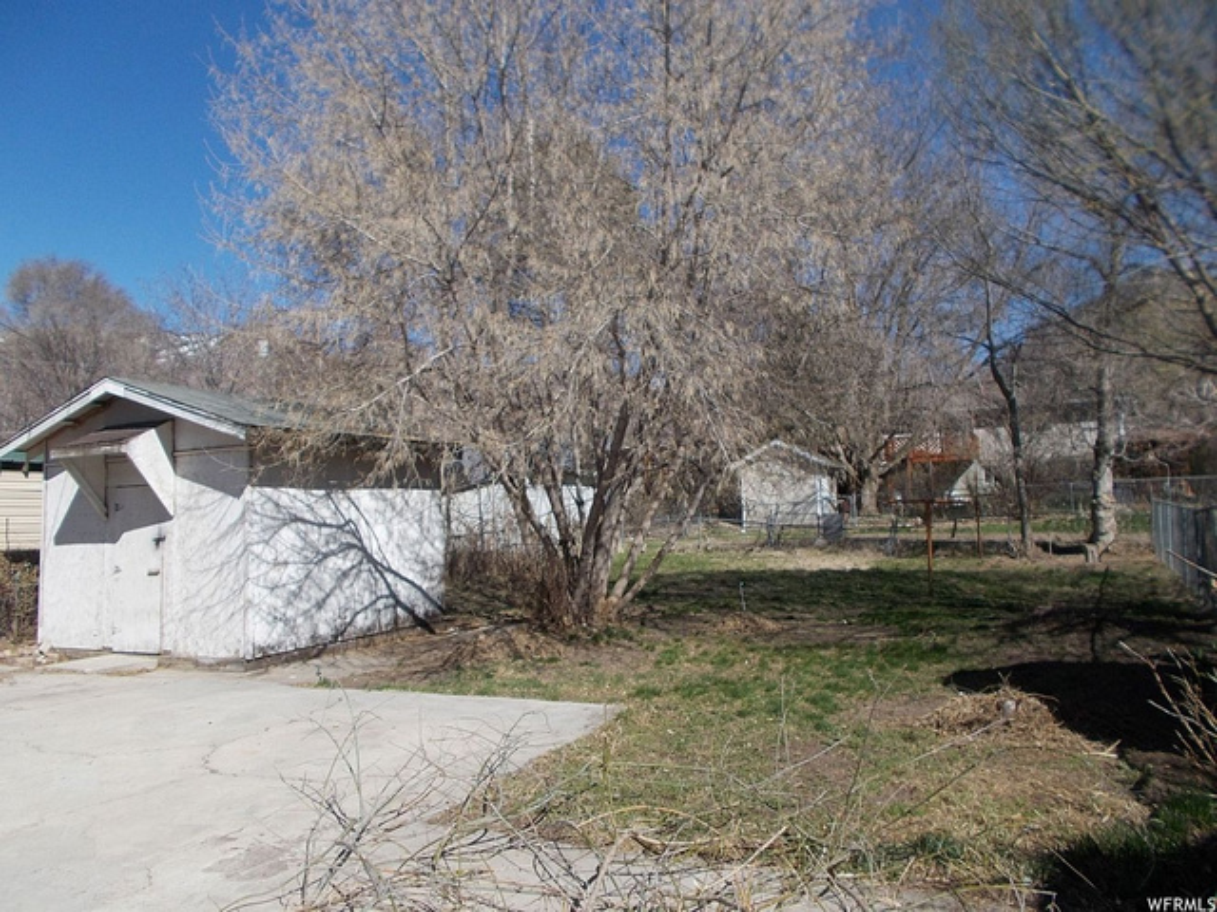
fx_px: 914
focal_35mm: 26
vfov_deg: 53.1
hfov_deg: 67.3
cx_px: 608
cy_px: 456
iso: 80
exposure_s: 1/200
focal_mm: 4.6
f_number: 8
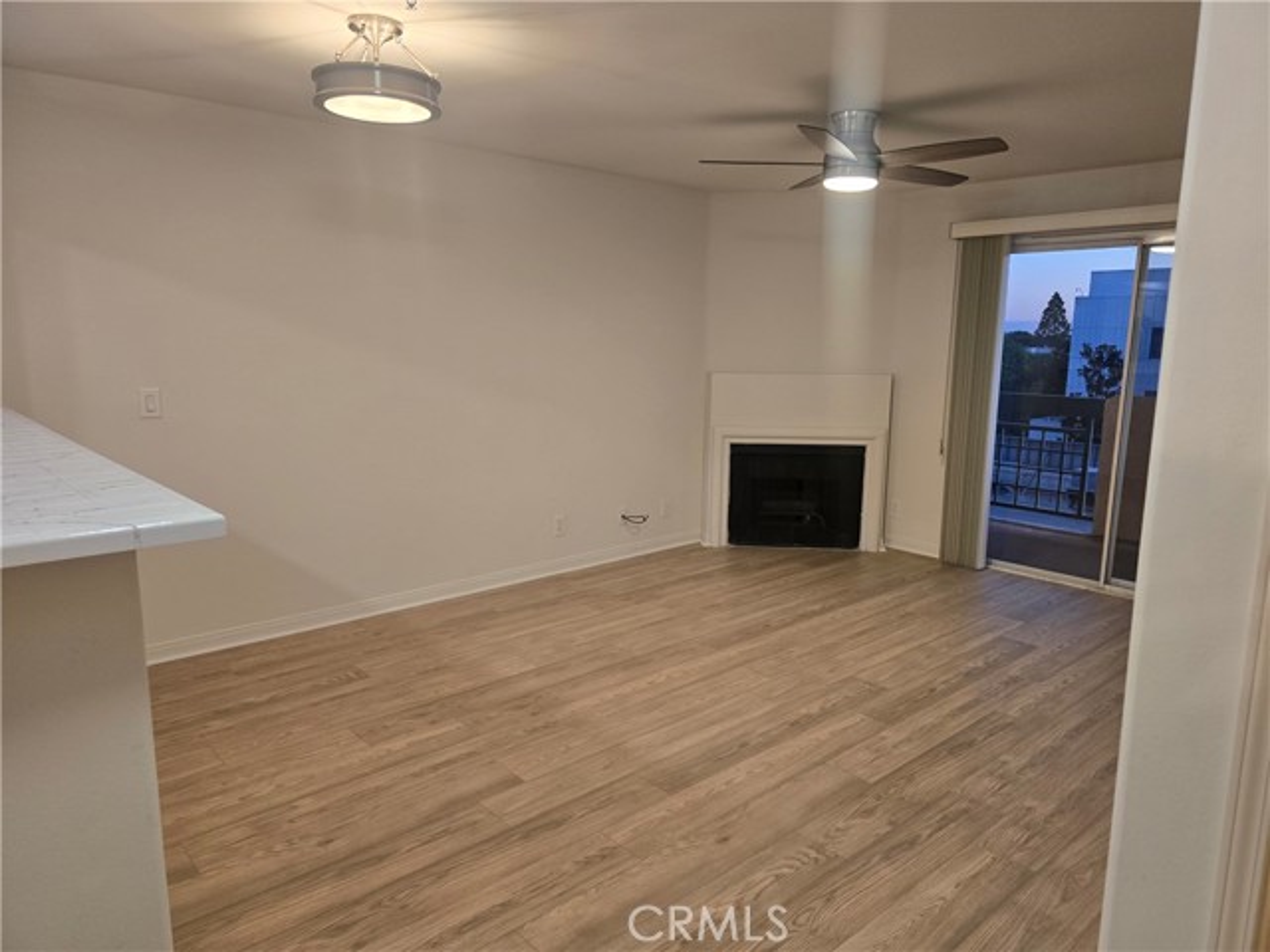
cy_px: 476
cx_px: 635
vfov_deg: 58.9
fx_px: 844
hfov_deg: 73.9
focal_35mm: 23
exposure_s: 1/120
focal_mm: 6.3
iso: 200
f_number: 1.7
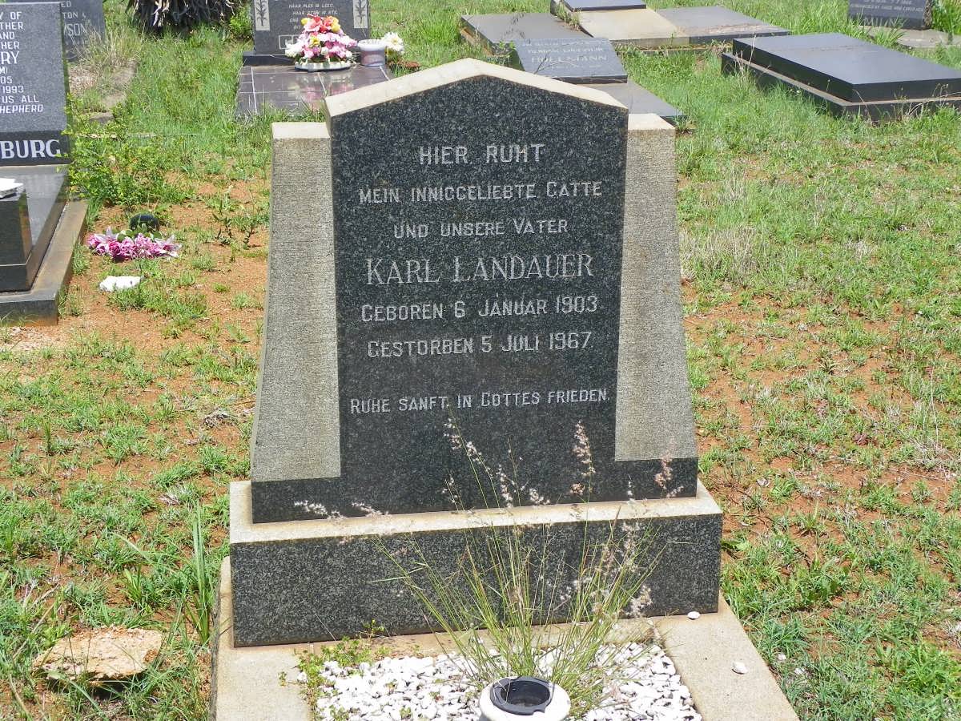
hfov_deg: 33.2
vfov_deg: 25.2
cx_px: 480
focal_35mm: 58
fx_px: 1610
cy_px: 360
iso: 64
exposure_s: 1/200
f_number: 5
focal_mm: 10.3
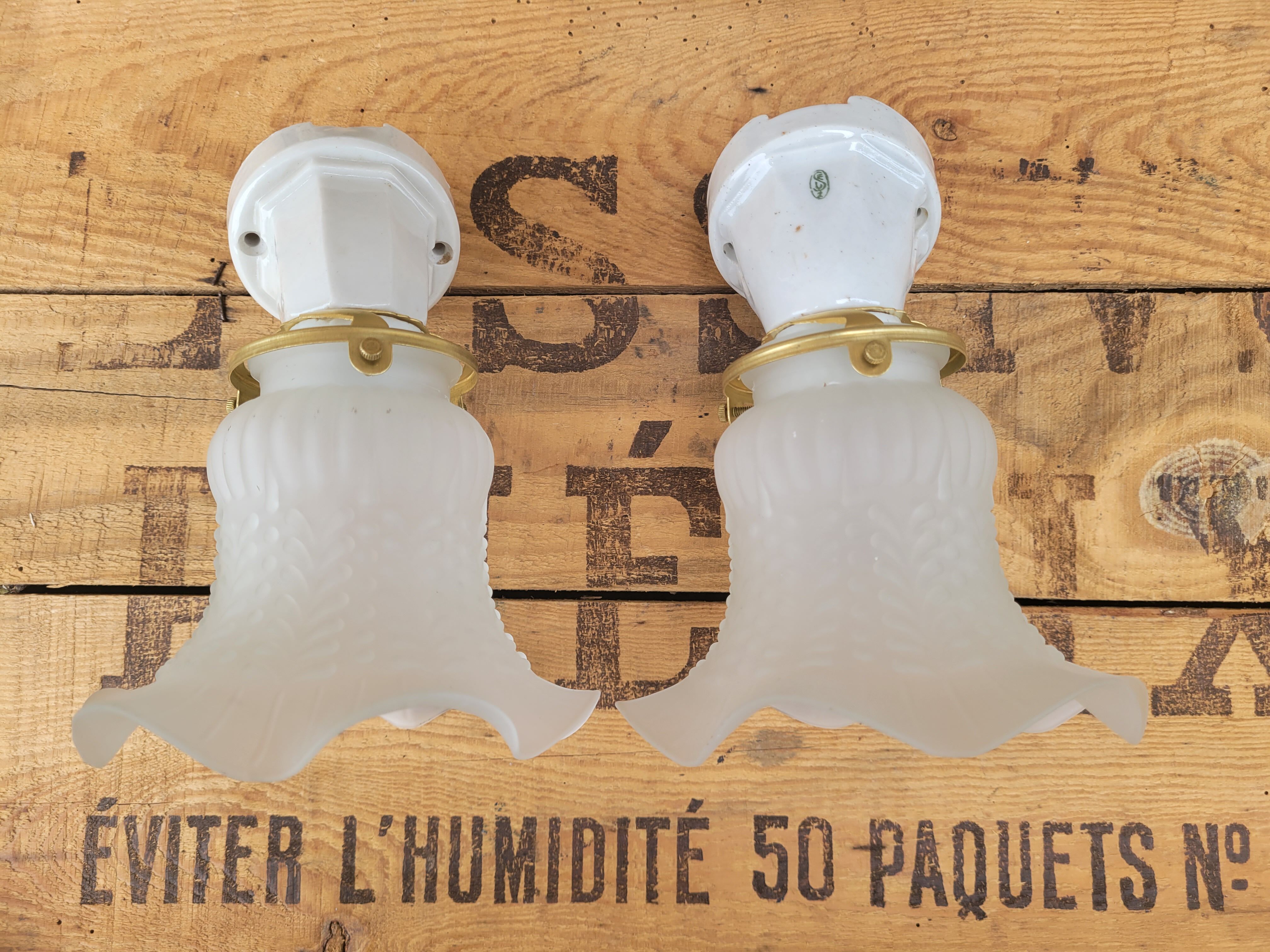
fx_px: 954
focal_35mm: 26
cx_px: 635
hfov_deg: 67.3
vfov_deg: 53.1
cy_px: 476
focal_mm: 5.4
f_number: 1.8
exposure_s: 1/298
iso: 40
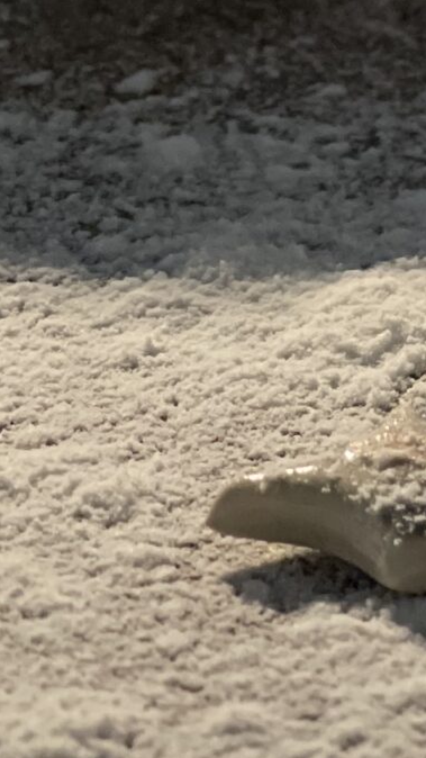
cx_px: 1041
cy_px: -236
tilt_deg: -20.3
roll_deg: +2.1
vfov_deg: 8.0
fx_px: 5323
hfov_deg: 4.5
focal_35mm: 265
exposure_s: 1/29
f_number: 2.2
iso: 400
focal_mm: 7.5
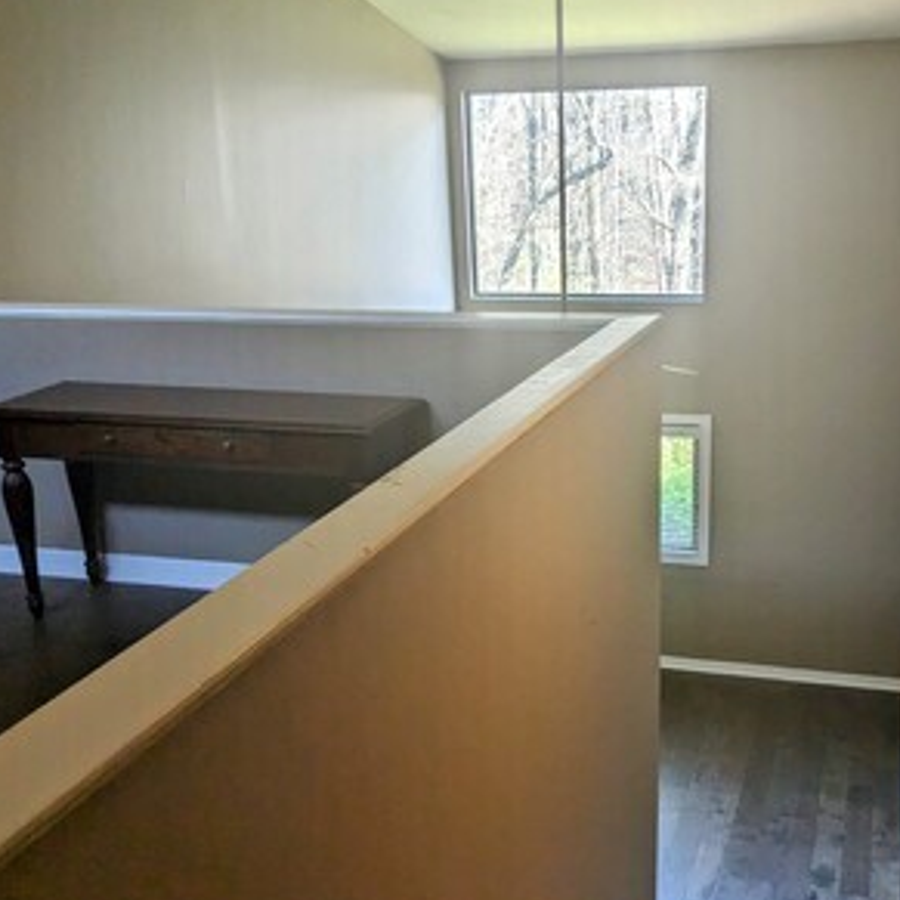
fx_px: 1206
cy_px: 482
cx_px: 512
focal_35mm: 41
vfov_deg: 40.9
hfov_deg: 40.8
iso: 55
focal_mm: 4.38
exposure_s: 1/120
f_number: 1.73
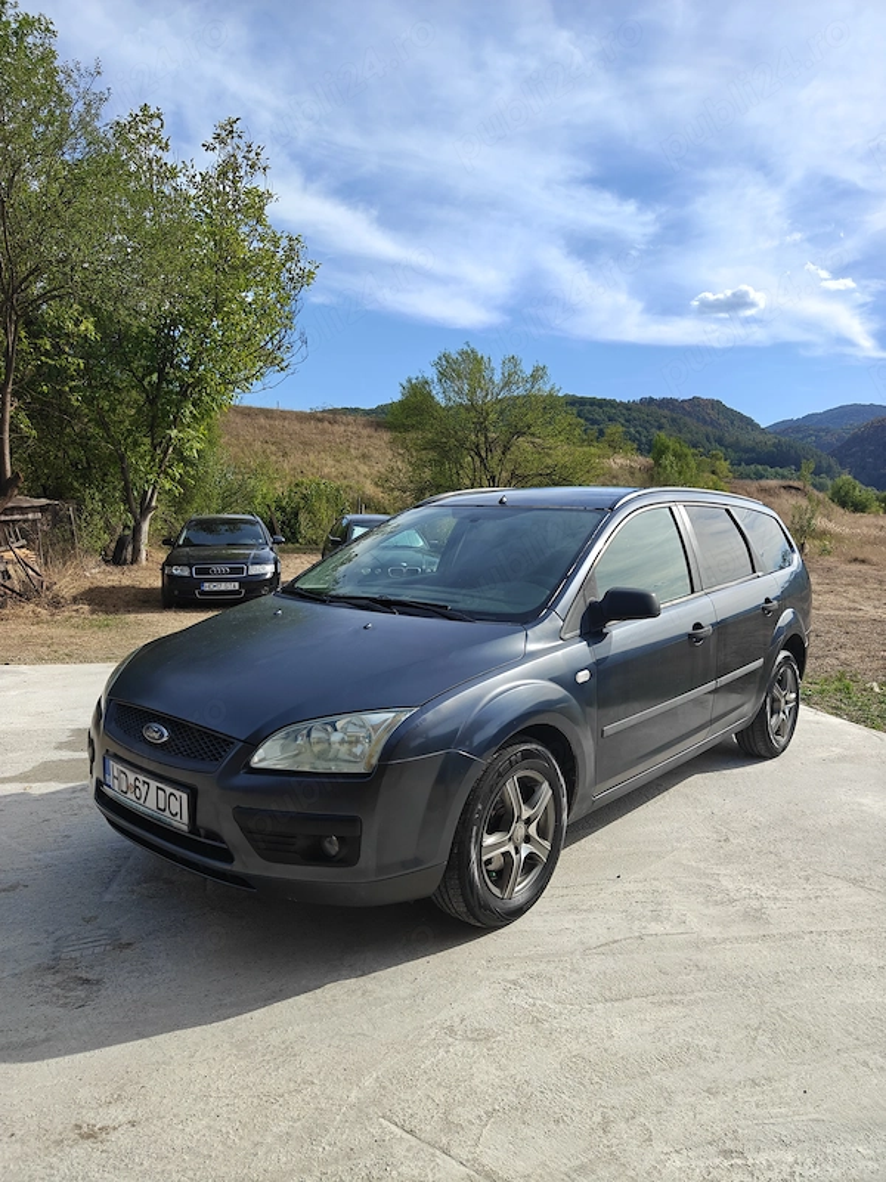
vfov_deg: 71.6
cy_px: 591
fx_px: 819
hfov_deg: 56.8
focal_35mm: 24
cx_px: 443
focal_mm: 5.59
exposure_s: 1/2455
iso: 80
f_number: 1.8
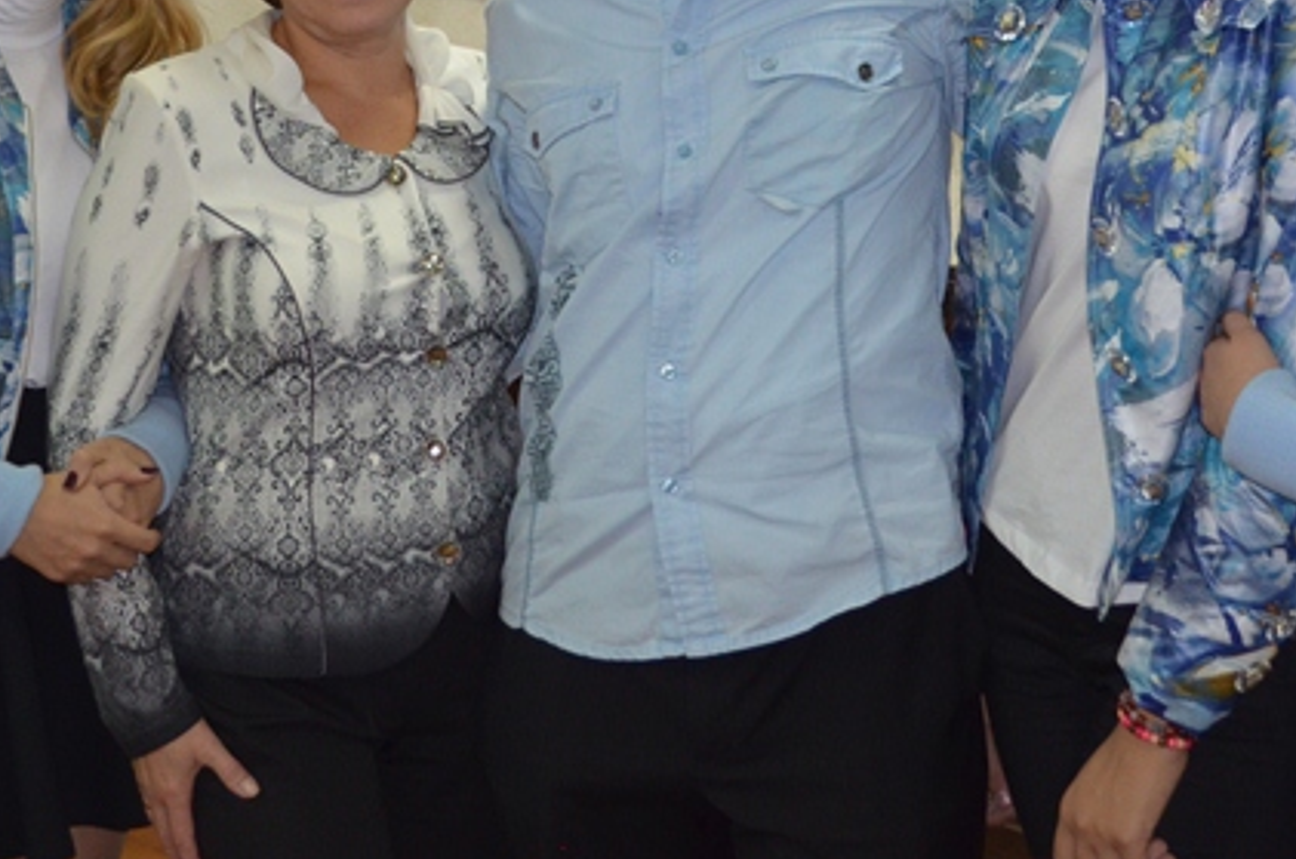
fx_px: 2623
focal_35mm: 73
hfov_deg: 27.7
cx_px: 780
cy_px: -88
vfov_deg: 17.9
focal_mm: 20
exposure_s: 1/60
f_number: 3.8
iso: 800
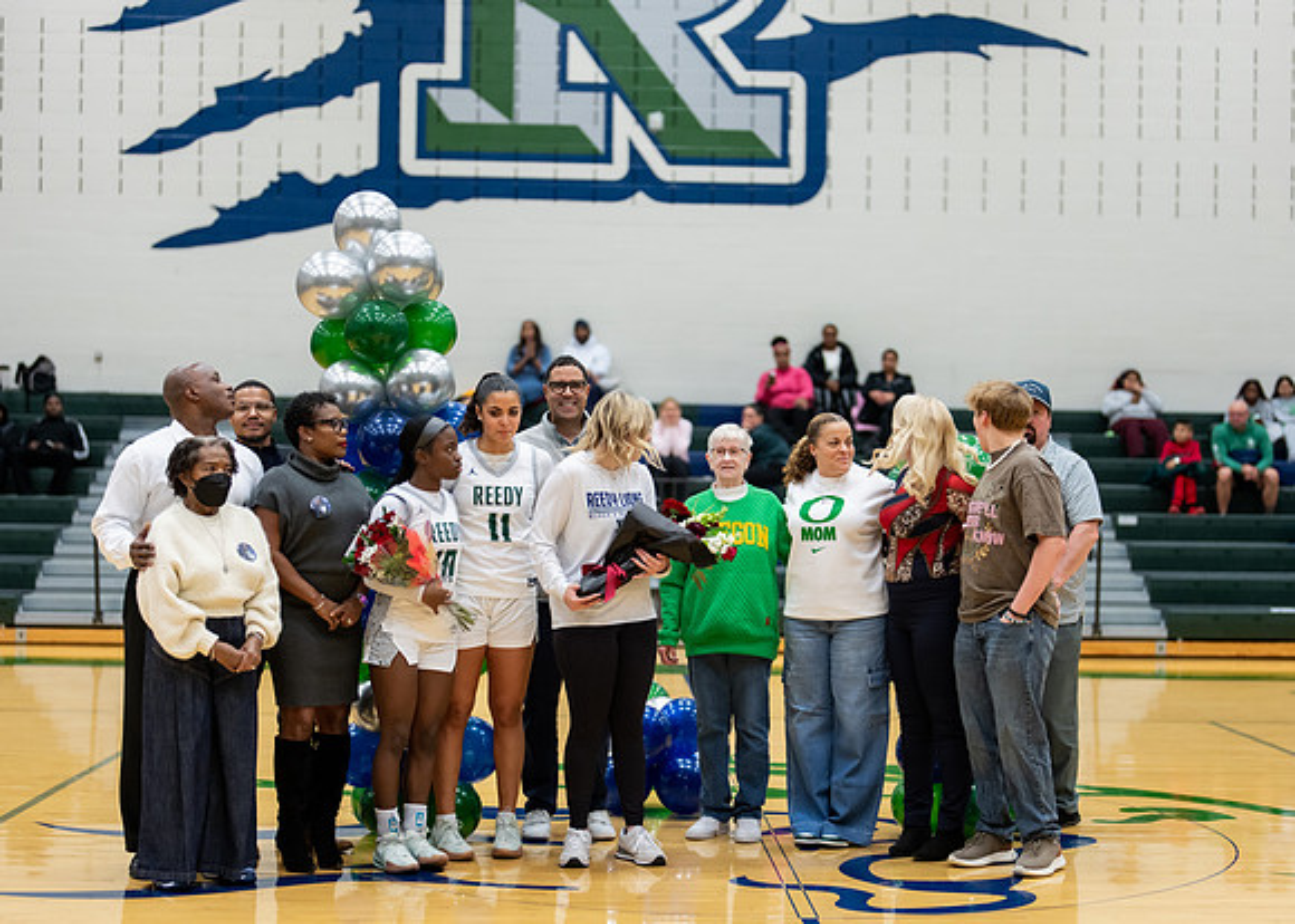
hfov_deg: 31.0
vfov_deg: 22.4
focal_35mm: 63
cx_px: 716
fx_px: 2331
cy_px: 501
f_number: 1.2
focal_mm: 50
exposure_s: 1/640
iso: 800
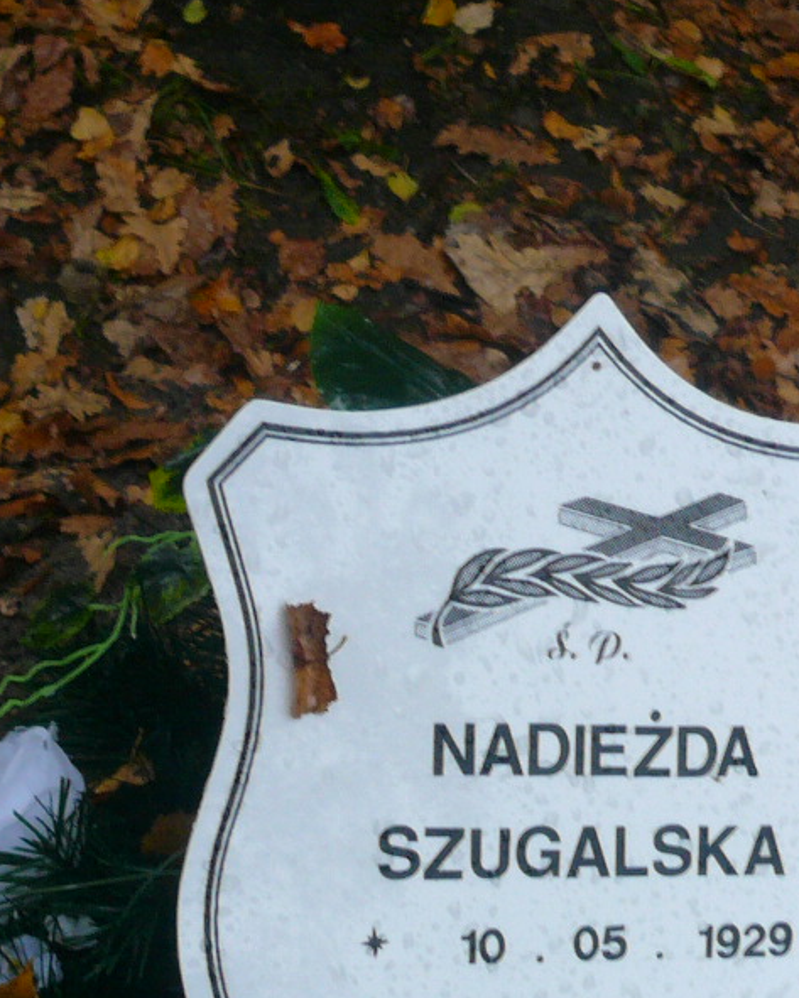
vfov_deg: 25.3
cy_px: 800
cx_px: 568
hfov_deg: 20.6
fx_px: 2187
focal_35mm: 74
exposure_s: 1/50
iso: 100
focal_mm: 4.6
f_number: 2.8
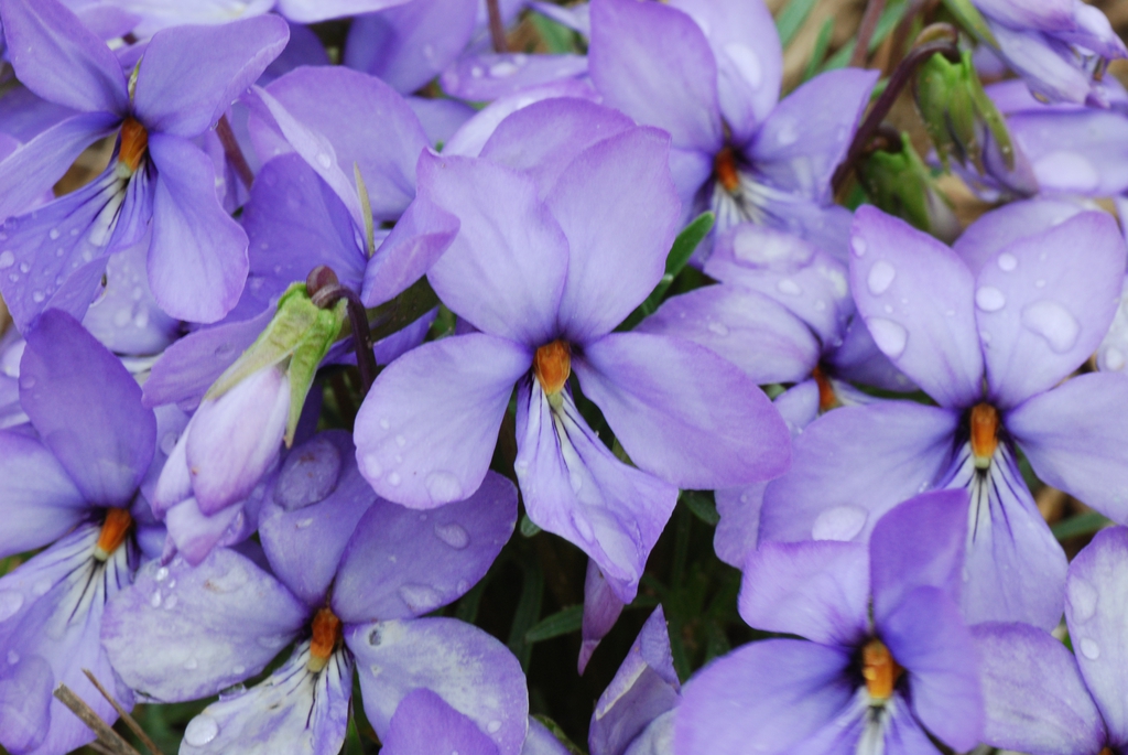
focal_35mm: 135
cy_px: 378
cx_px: 564
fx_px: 4234
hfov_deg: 15.2
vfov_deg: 10.2
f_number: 22
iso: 400
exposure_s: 1/40
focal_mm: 90
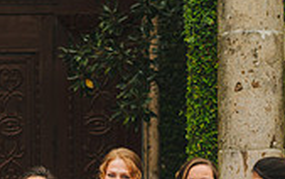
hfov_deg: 10.2
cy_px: 253
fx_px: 1563
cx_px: -69
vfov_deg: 6.5
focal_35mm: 201
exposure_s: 1/320
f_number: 3.2
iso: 125
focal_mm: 56
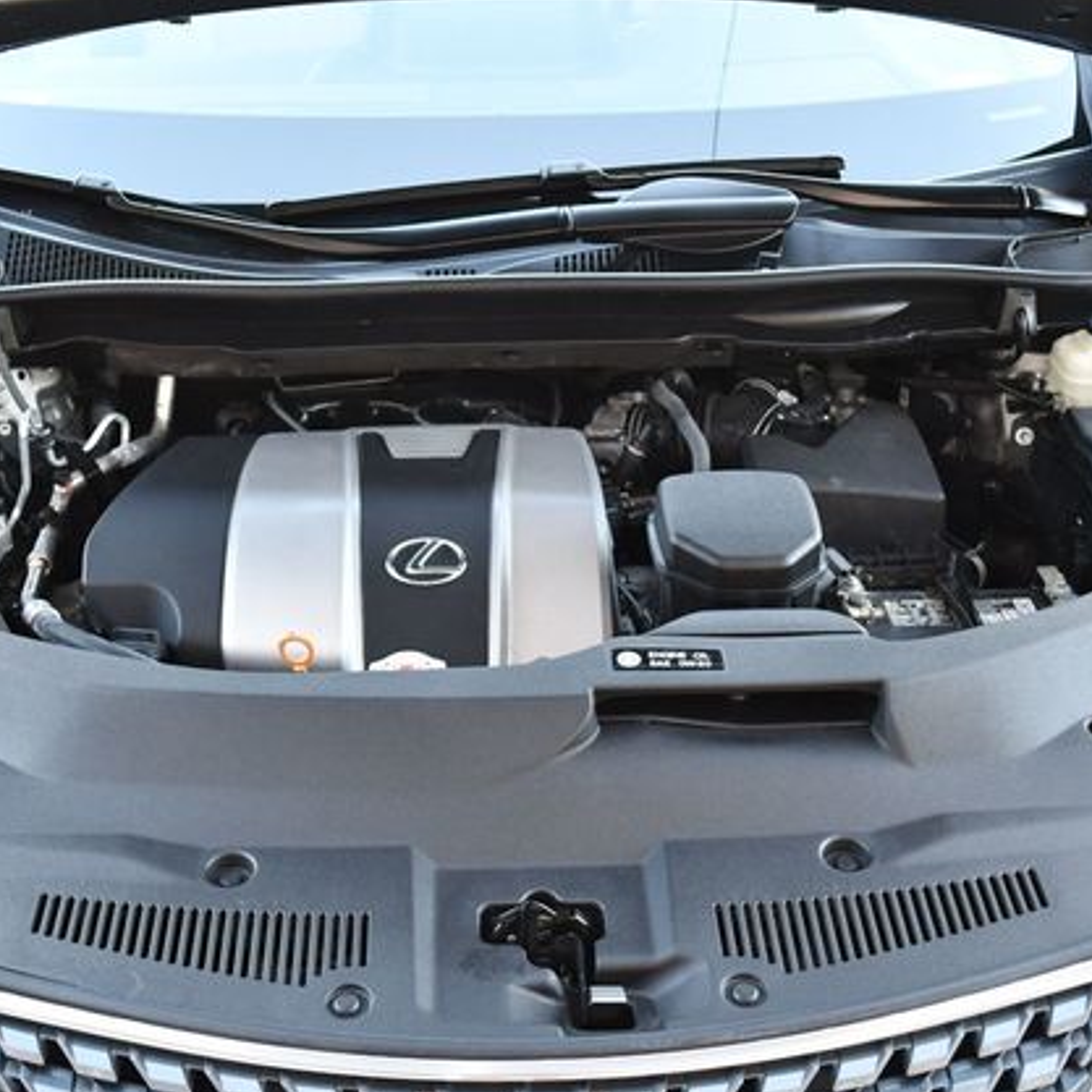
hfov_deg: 36.0
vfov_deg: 36.1
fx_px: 1677
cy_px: 539
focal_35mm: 47
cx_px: 492
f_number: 3.5
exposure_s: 1/160
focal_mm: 18
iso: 800
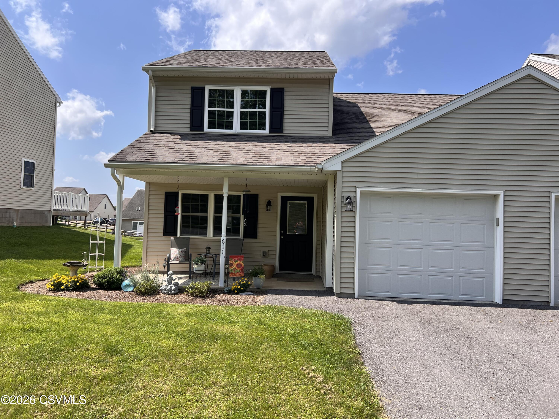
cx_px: 280
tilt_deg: +1.7
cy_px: 210
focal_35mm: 26
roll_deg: -2.3
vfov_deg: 53.1
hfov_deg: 67.3
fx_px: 420
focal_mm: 5.7
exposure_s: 1/2008
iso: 50
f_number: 1.5
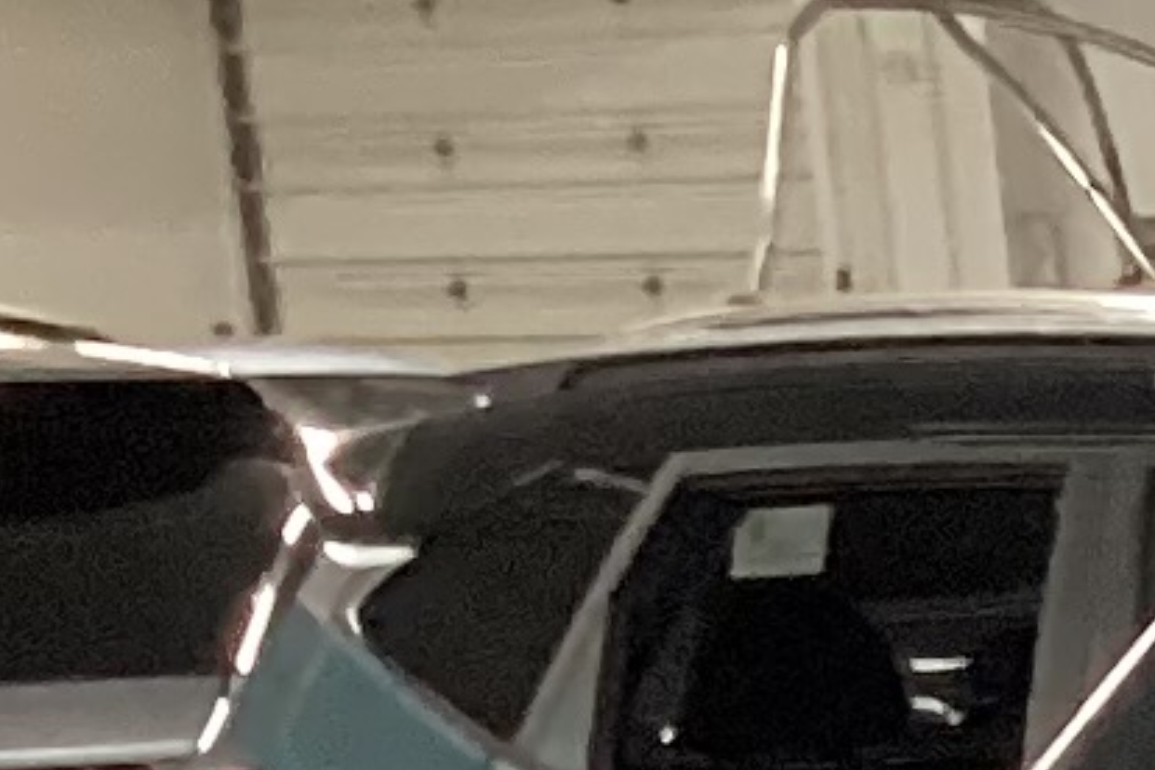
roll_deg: -0.2
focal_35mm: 254
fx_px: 8149
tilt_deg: -18.9
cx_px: 3923
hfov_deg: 6.9
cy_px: 2924
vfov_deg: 4.9
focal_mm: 3.3
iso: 160
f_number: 2.4
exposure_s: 1/50
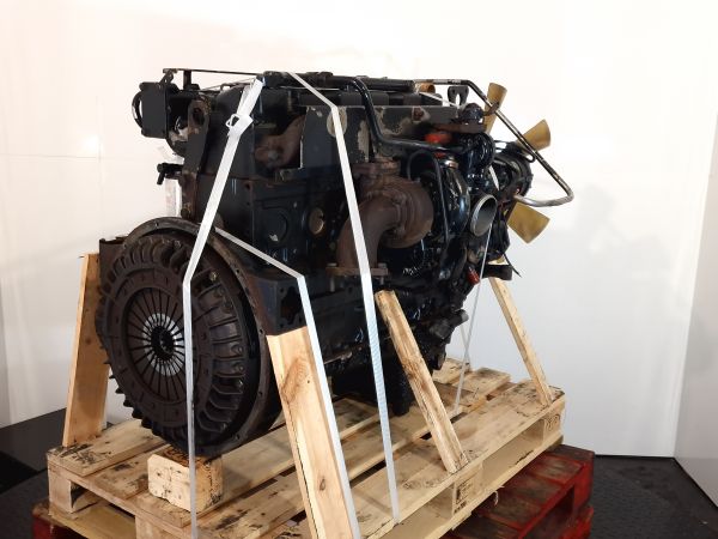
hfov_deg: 73.9
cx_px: 359
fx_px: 477
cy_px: 270
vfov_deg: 58.9
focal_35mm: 23
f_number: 1.8
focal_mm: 6.4
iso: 50
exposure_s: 1/50
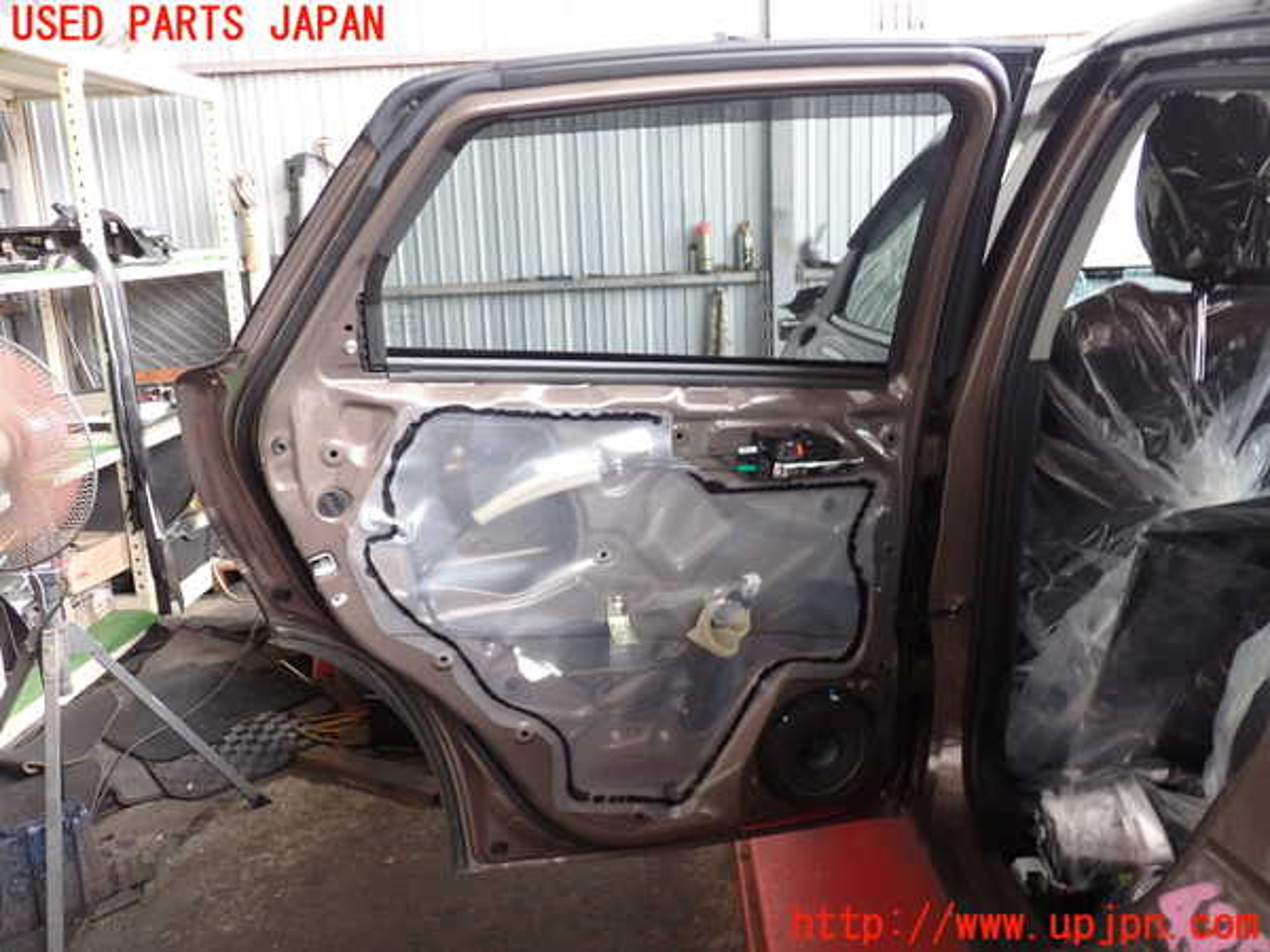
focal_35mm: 30
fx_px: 1101
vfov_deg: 46.8
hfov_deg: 60.0
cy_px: 476
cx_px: 635
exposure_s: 1/50
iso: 200
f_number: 2.3
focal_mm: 5.4
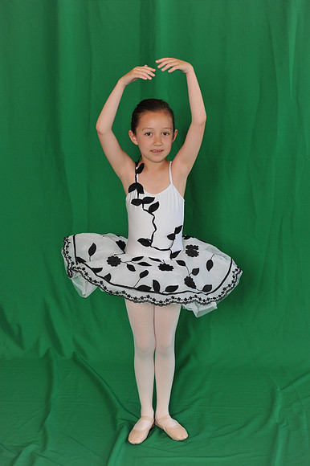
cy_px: 233
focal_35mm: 56
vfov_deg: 35.7
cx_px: 155
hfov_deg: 24.2
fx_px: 724
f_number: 4
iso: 640
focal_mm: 56
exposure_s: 1/200
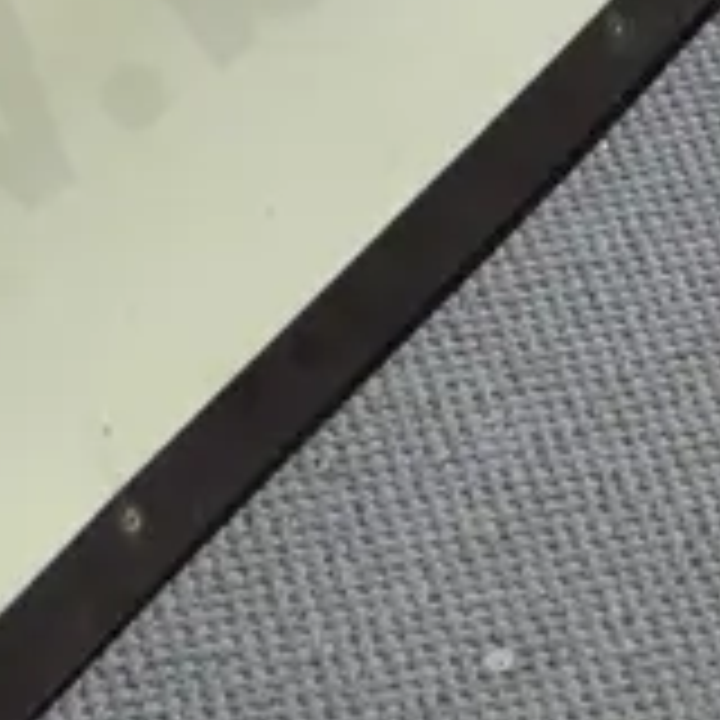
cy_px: -754
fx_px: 4518
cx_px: 1143
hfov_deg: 8.8
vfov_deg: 8.6
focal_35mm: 192
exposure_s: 1/60
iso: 400
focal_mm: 17
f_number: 4
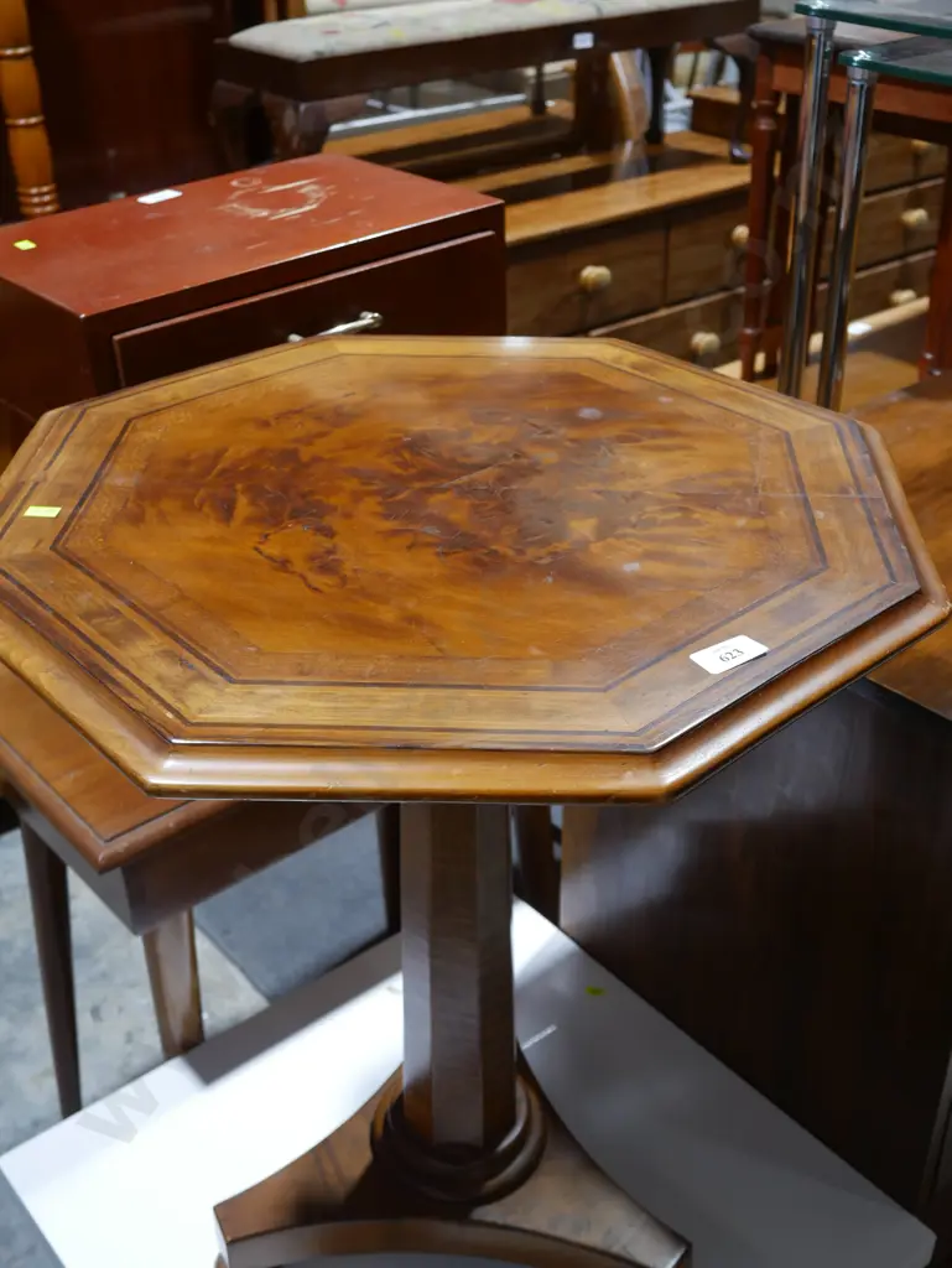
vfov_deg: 46.8
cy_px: 634
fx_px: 1466
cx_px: 476
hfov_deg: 36.0
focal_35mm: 40
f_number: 4.5
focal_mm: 20
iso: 400
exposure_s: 1/60
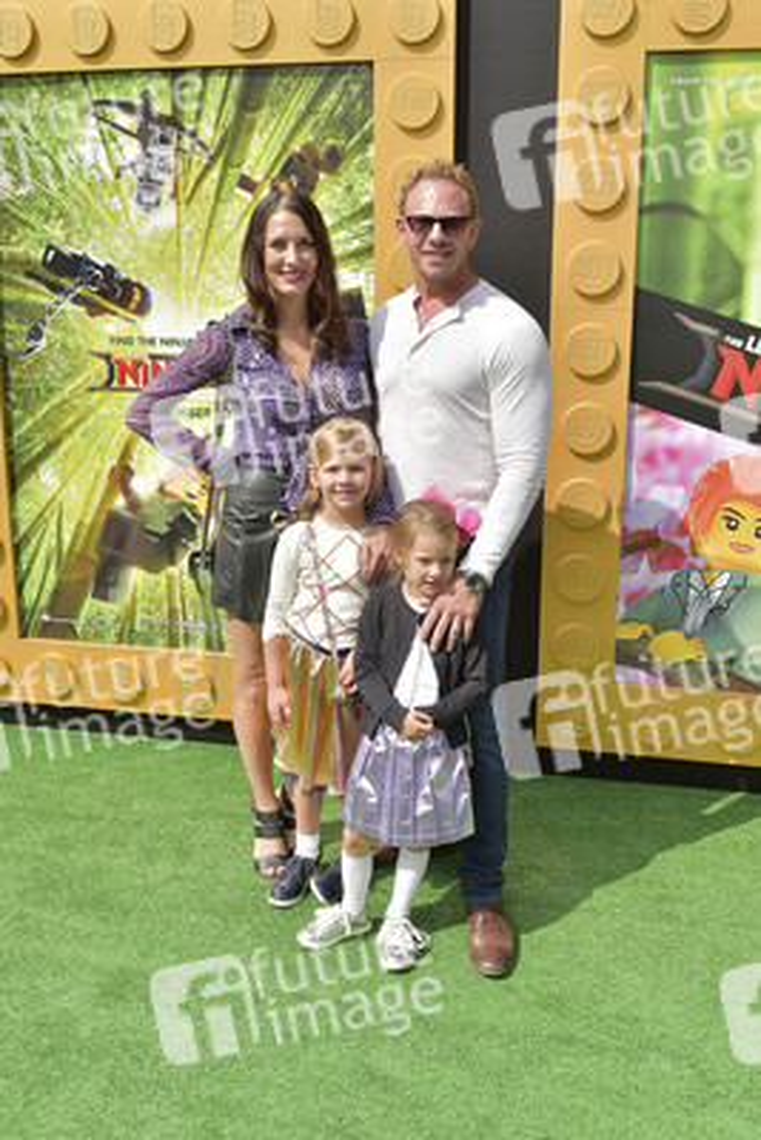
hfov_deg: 42.4
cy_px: 570
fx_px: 982
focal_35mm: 31
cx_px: 380
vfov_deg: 60.3
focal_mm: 31
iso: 200
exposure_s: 1/320
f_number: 6.3
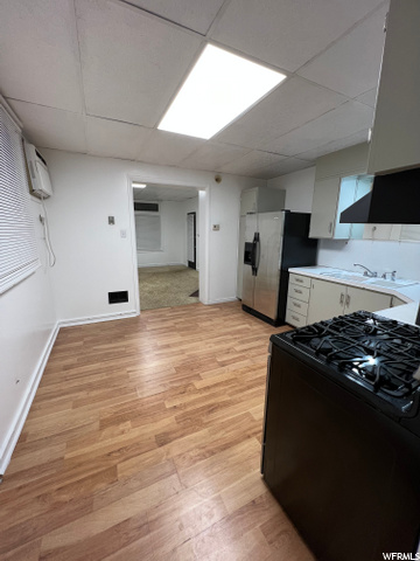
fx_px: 210
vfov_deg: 106.2
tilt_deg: -12.2
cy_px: 280
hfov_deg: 89.9
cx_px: 210
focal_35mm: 13
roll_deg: -0.3
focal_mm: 1.57
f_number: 1.8
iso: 125
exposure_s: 1/60
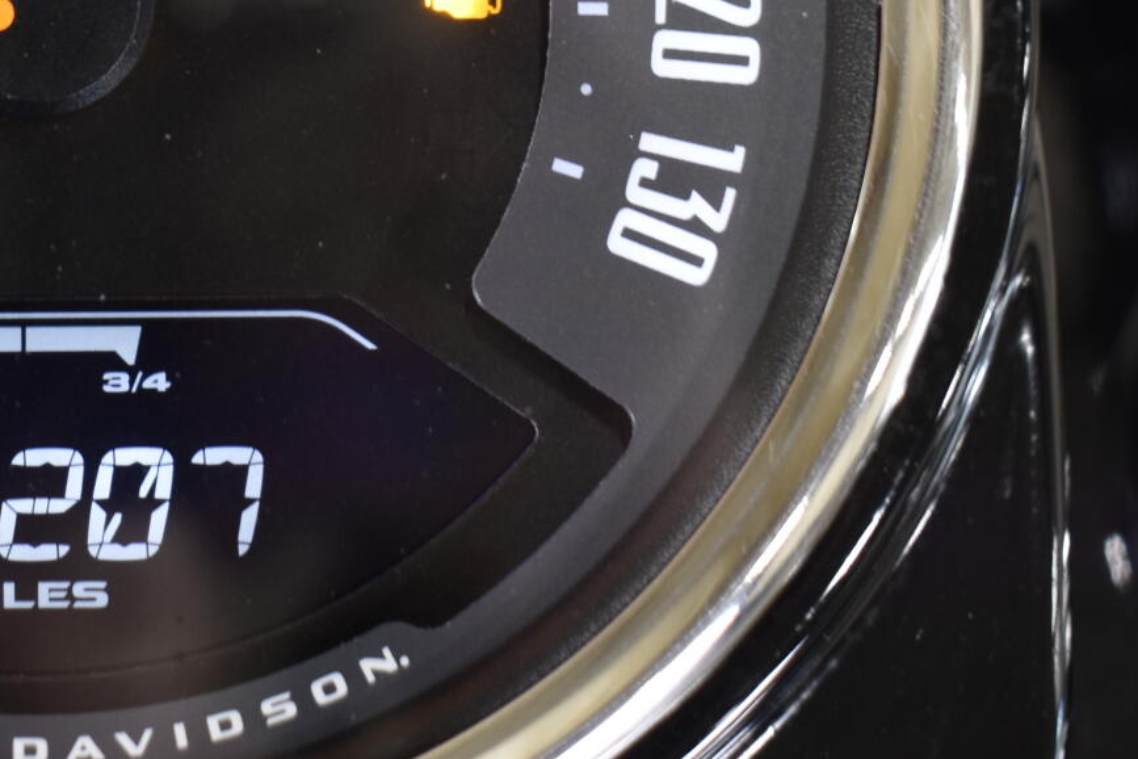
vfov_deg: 11.2
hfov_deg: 16.5
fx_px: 3830
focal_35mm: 121
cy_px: 20
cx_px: -63
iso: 400
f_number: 4.5
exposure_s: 1/13
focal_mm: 35
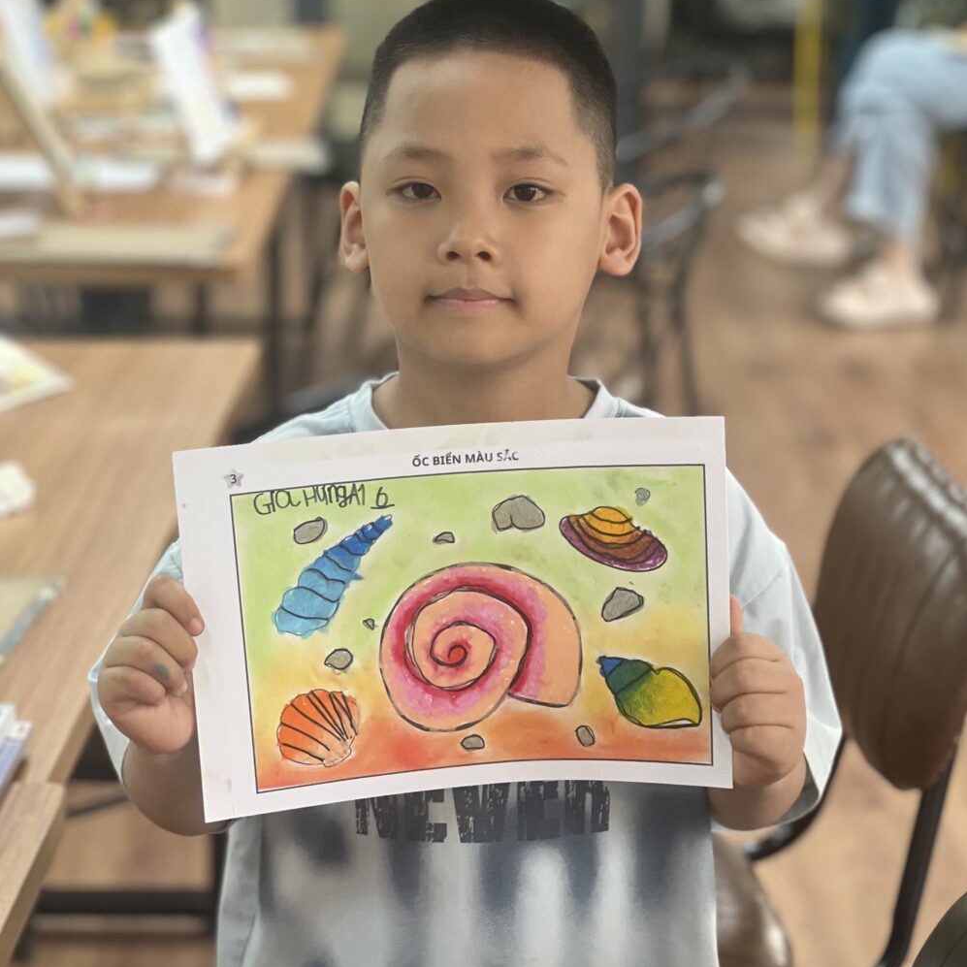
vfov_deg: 19.1
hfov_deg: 19.1
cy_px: 438
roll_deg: -1.4
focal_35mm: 91
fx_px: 2876
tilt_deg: -13.5
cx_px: 484
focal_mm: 9
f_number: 2.8
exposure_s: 1/88
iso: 250
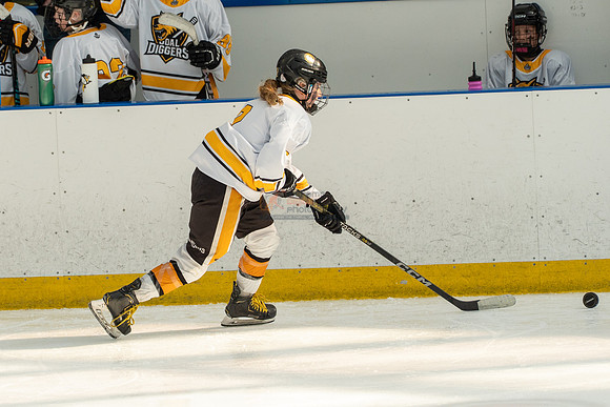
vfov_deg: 4.5
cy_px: 204
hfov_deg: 6.8
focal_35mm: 304
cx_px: 197
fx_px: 5158
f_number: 3.5
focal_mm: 150
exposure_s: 1/1600
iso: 800
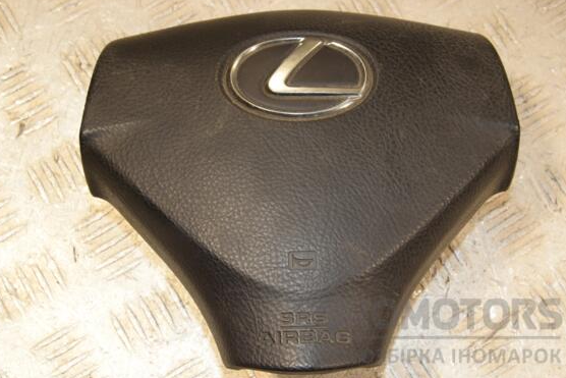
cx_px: 276
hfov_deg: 29.6
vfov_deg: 20.0
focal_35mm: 68
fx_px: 1069
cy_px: 178
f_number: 8
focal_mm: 42
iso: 800
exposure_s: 1/200
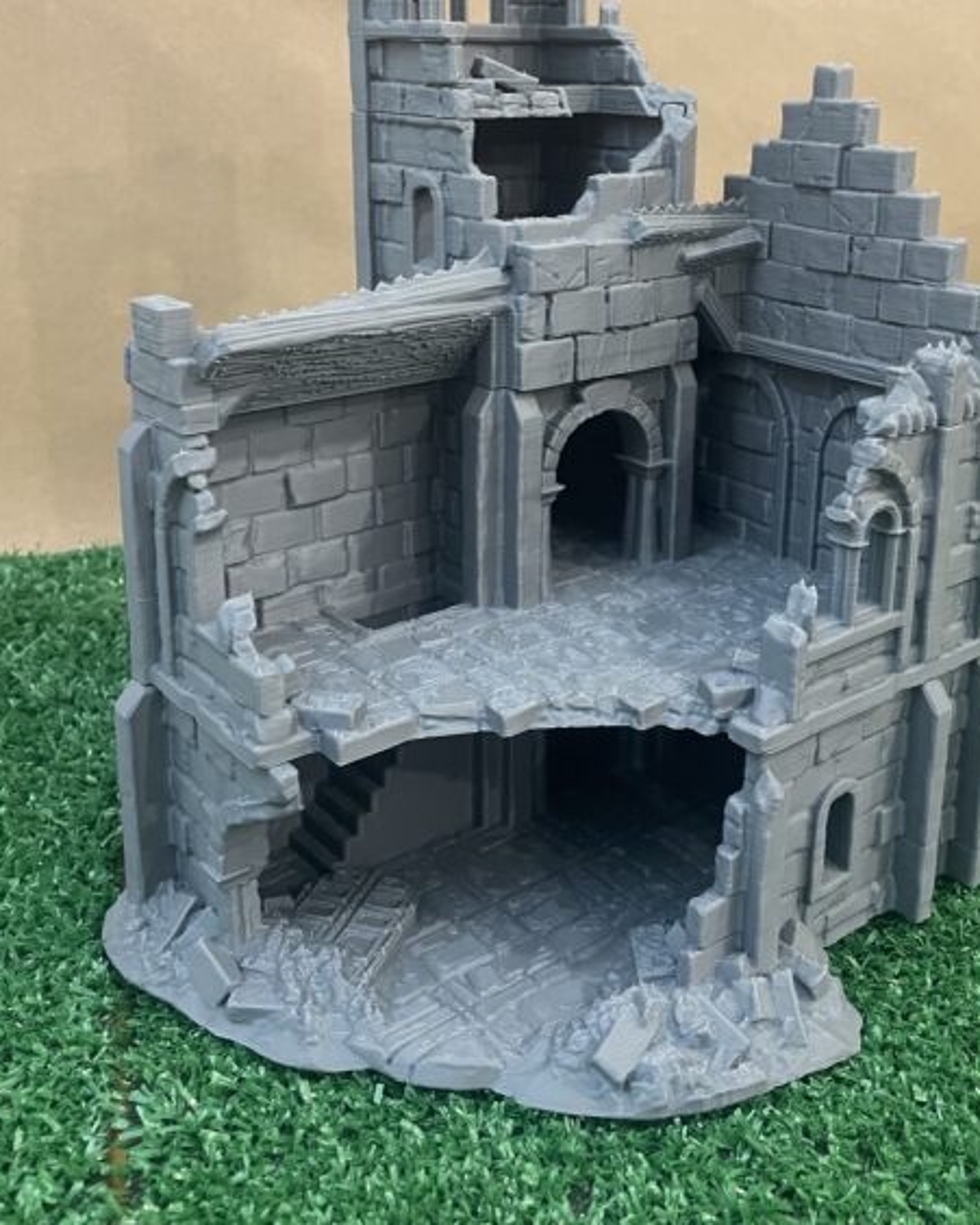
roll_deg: +0.1
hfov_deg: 41.0
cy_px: 430
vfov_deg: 49.6
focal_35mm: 36
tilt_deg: -14.7
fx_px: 1306
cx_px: 585
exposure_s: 1/50
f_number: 1.6
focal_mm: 4.2
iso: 400
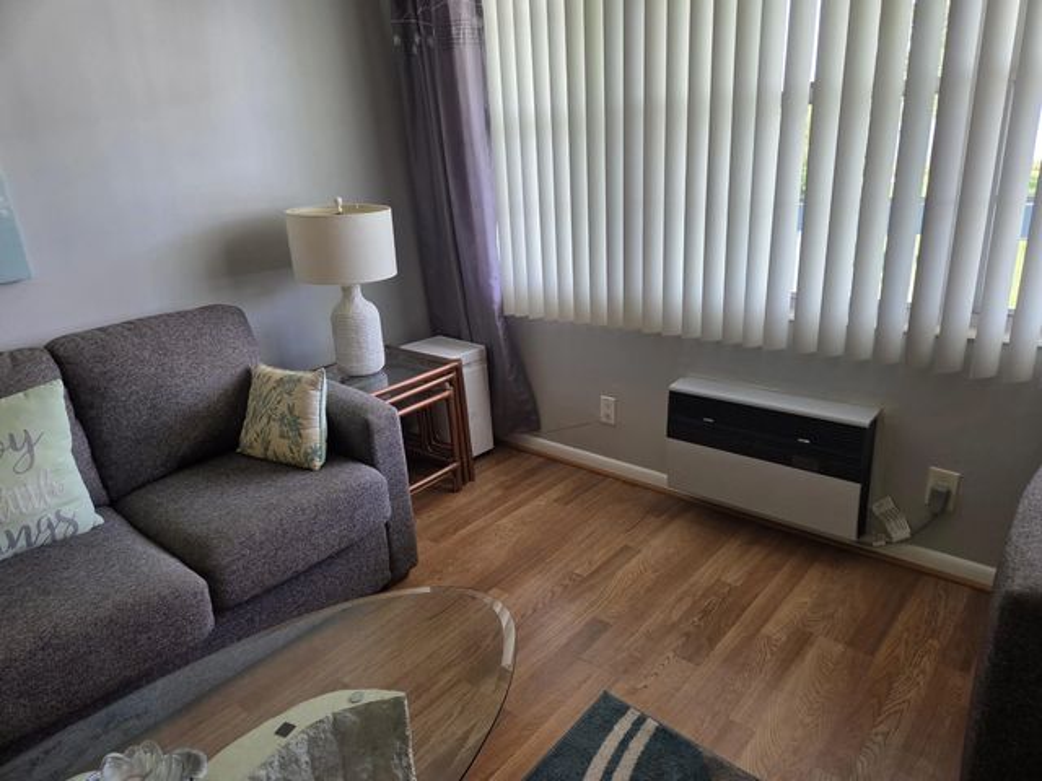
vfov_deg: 58.9
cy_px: 390
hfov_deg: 73.9
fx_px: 692
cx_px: 521
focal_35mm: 23
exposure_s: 1/120
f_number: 1.8
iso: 100
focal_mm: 5.4
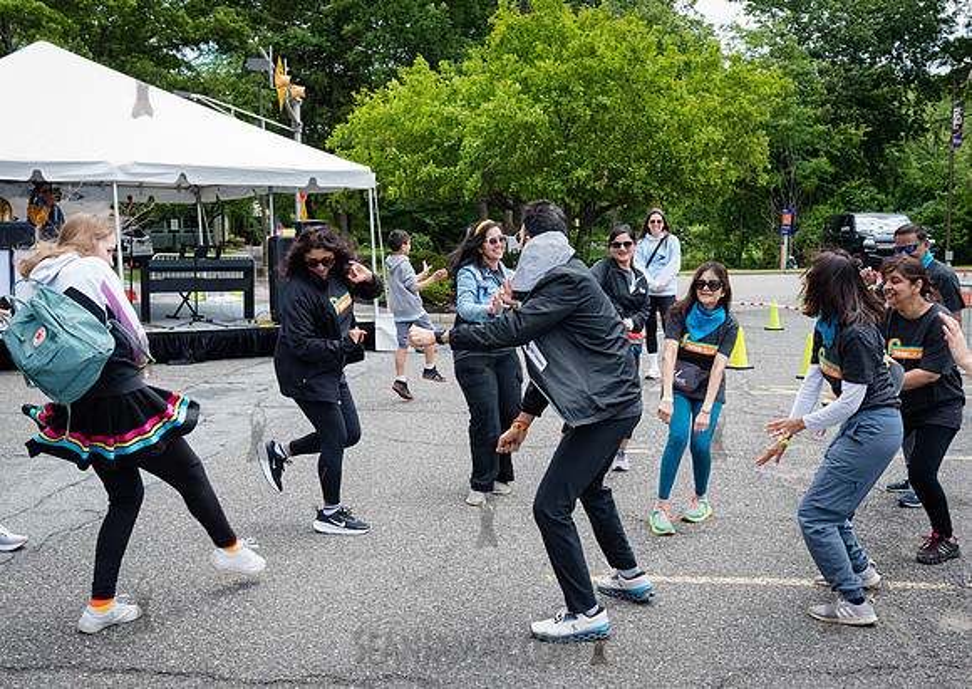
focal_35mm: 42
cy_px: 346
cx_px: 517
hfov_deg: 45.6
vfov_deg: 33.2
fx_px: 1155
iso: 400
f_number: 5.6
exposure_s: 1/500
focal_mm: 38
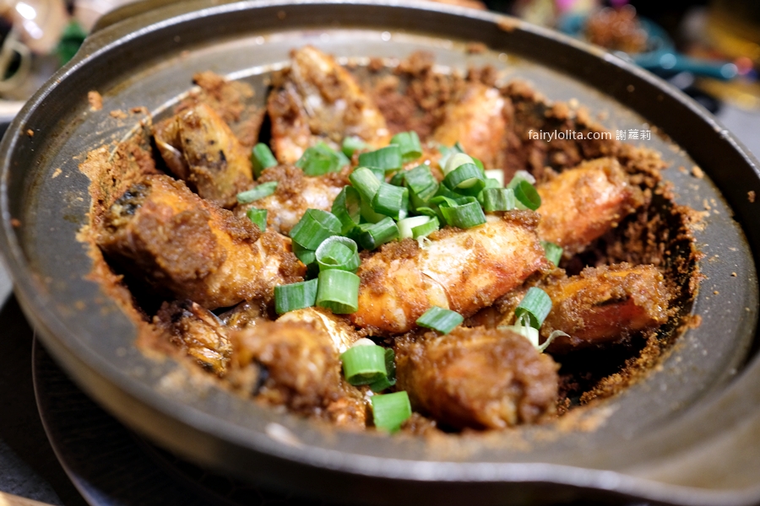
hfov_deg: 54.4
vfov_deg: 37.9
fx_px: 739
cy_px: 253
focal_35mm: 35
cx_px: 380
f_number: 2.8
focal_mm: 23
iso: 1000
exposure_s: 1/75
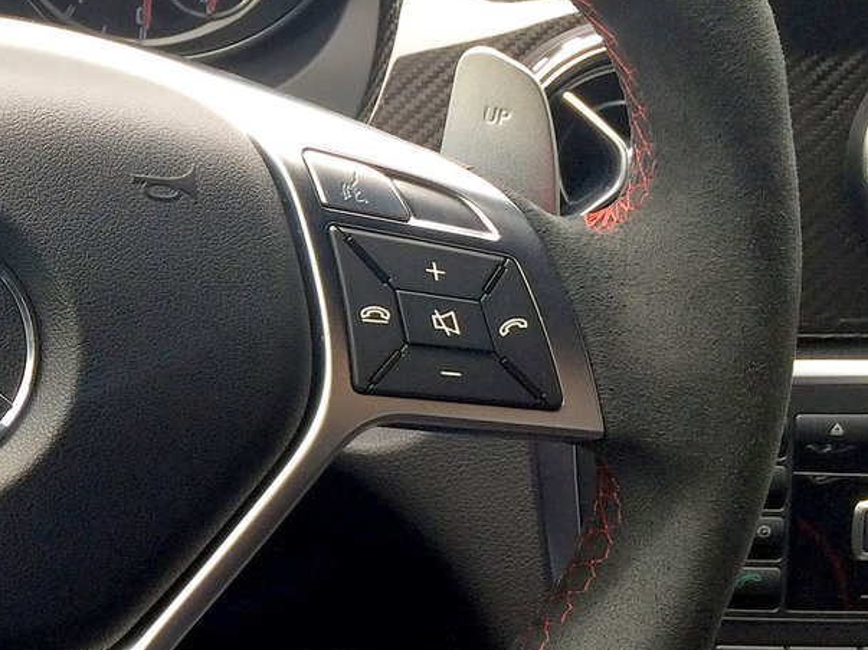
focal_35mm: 77
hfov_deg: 23.5
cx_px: -130
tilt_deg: -30.0
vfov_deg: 19.1
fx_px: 1930
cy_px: 269
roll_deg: +2.4
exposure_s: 1/128
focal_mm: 4.15
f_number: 2.2
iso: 32
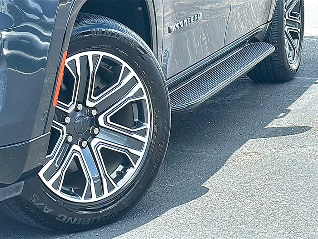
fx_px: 919
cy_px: 120
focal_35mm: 100
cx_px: 159
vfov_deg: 14.8
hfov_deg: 19.6
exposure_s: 1/1437
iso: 80
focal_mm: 6.86
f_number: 1.78
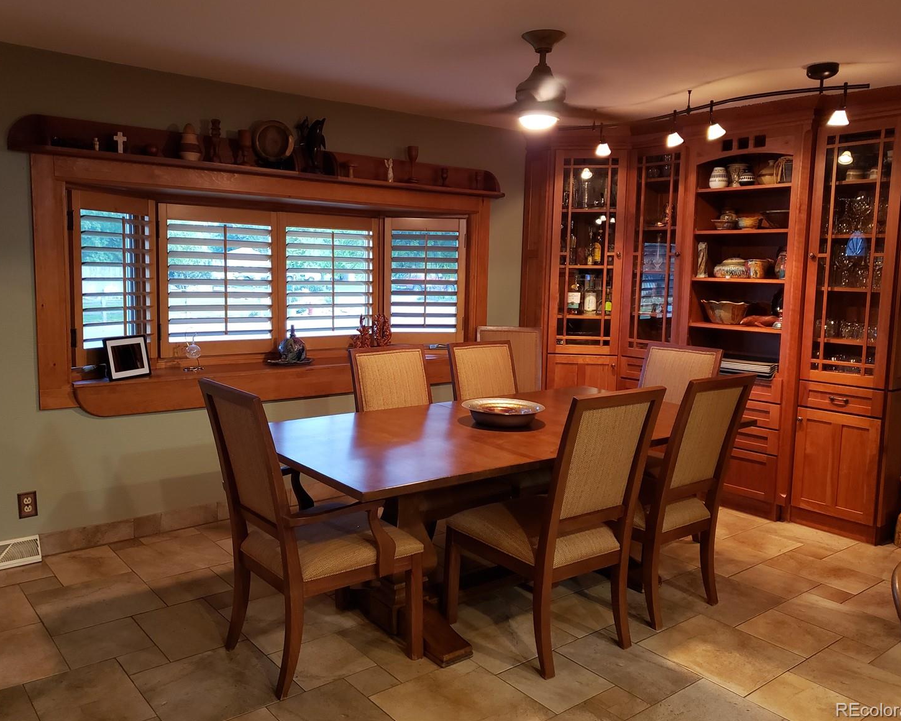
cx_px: 439
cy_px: 350
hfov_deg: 62.2
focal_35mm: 28
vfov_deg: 51.5
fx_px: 747
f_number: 1.5
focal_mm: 4.3
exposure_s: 1/20
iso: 250
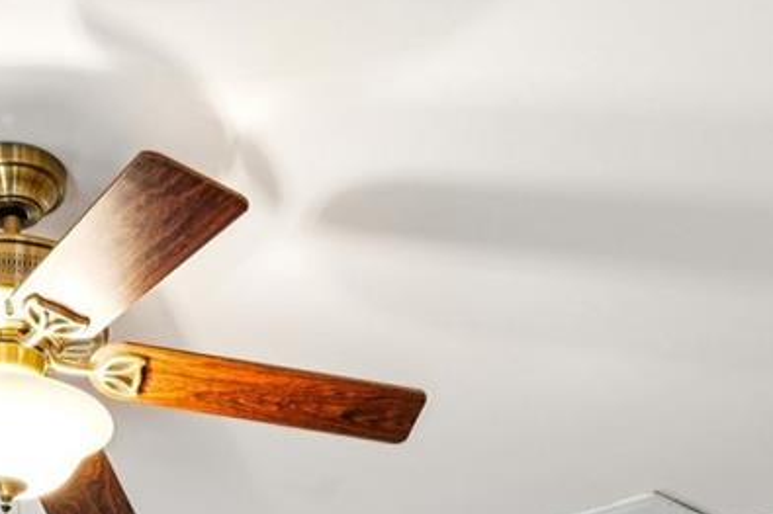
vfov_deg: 13.0
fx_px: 1815
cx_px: 237
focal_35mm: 85
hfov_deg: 23.9
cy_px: 1166
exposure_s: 1/2
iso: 100
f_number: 9
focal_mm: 16.3
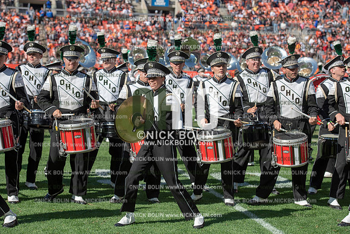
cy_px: 117
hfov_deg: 21.5
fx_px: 924
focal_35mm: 95
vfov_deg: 14.4
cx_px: 175
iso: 400
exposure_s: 1/2000
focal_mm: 95
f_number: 5
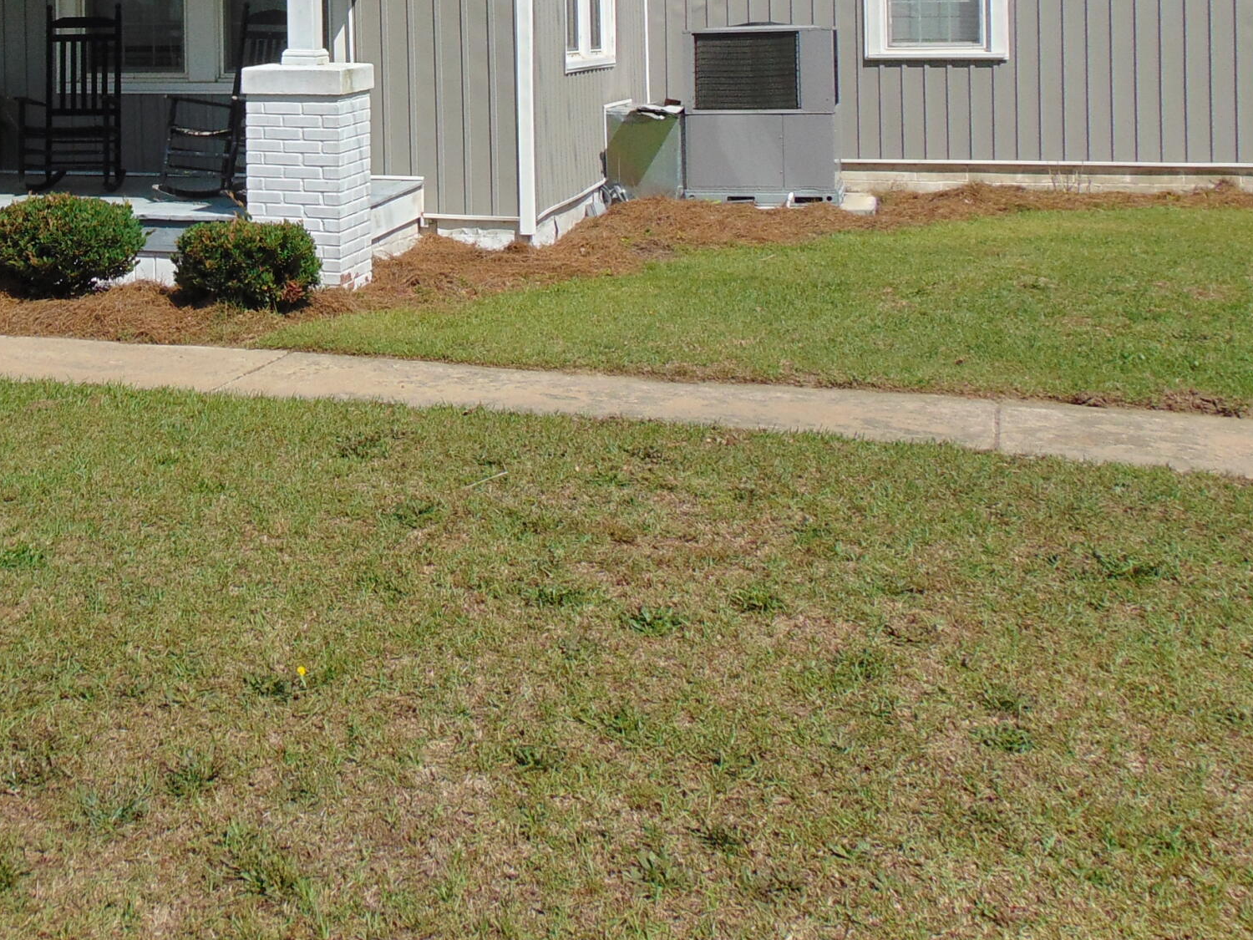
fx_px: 1810
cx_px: 163
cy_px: 36
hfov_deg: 36.2
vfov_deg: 27.7
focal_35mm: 50
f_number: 7.7
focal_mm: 4.5
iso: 80
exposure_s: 1/400
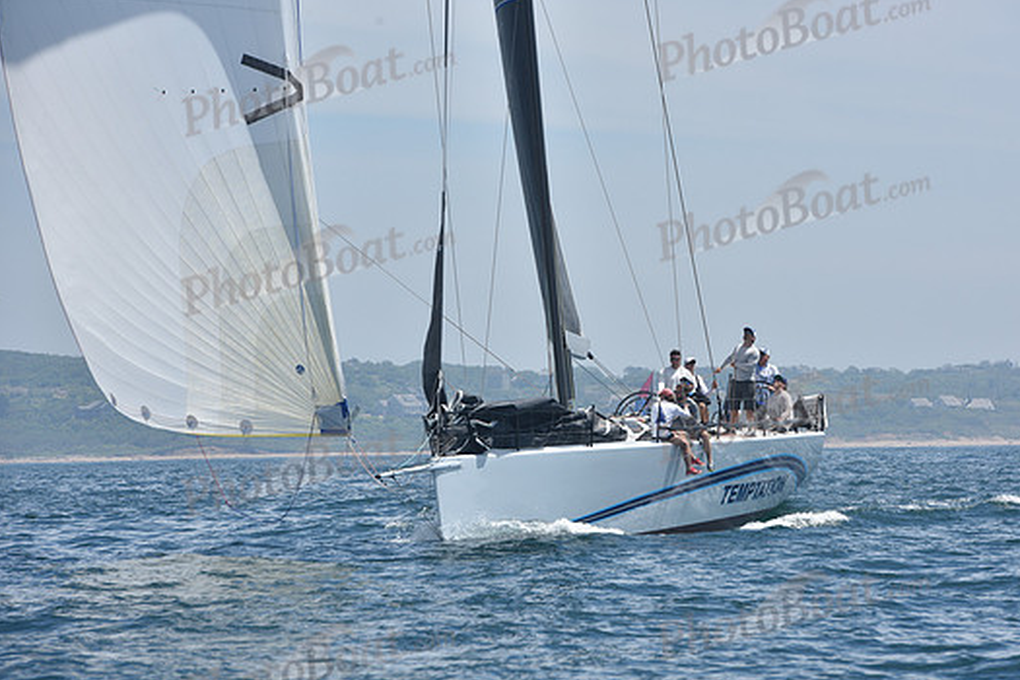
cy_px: 339
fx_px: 6261
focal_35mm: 221
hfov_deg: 9.3
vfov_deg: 6.2
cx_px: 558
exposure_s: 1/800
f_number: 10
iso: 250
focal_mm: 200
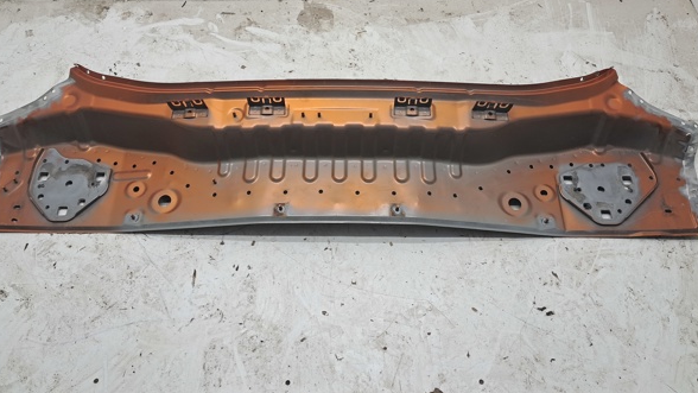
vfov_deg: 36.3
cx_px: 350
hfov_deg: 61.0
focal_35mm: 32
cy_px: 126
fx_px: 592
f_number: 1.8
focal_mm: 4
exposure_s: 1/60
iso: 64
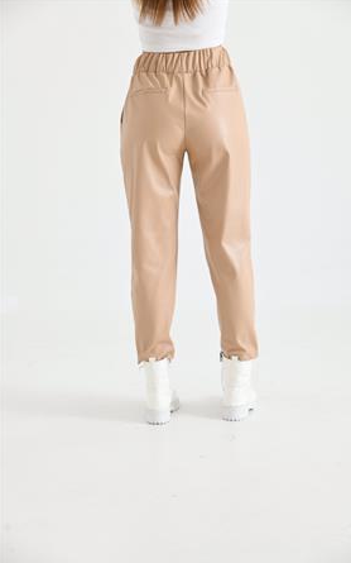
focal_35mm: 68
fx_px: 1041
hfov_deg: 19.1
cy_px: 281
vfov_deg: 30.2
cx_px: 187
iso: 100
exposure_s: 1/125
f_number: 5.6
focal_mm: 66
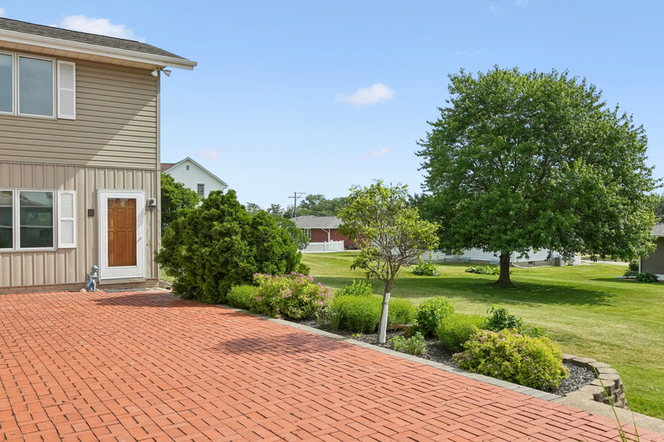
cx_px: 417
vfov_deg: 42.3
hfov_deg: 59.5
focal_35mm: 31
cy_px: 229
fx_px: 572
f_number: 8
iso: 400
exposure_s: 1/1600
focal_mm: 16
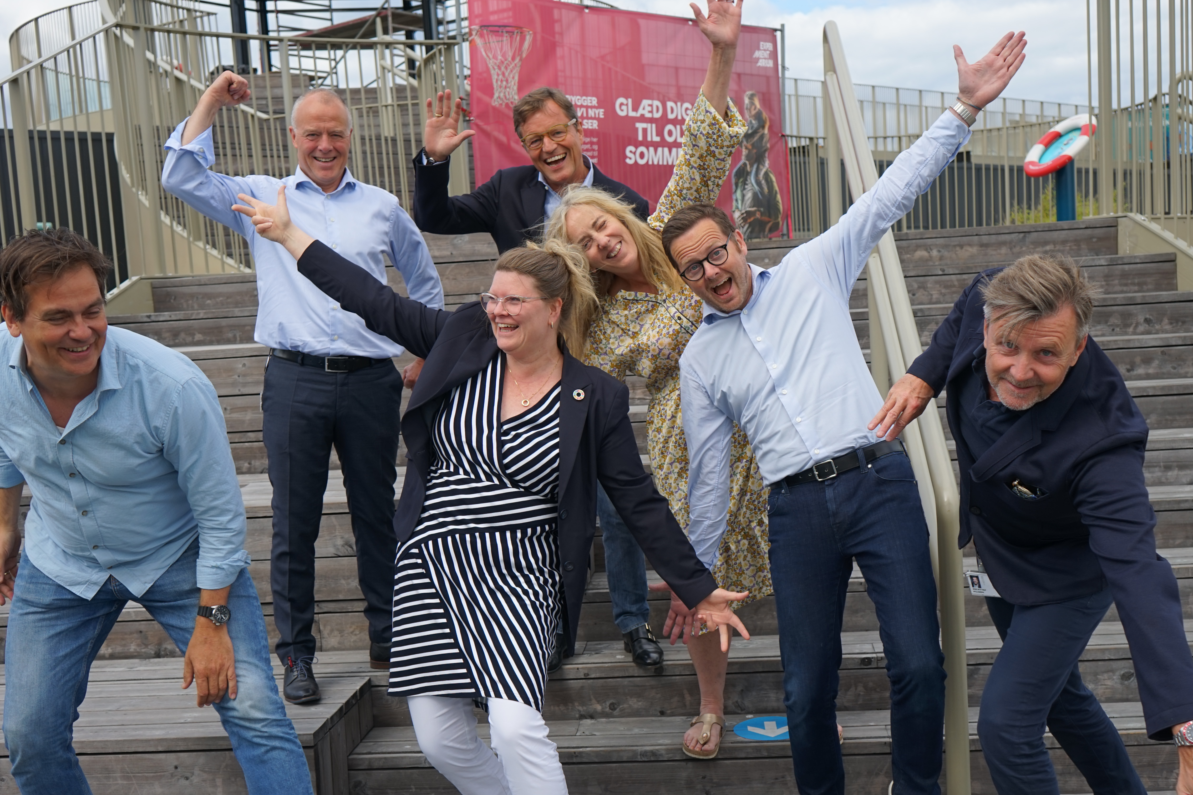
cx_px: 626
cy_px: 454
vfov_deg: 32.6
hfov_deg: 47.4
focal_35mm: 41
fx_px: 1358
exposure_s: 1/400
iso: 100
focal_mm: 31
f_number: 5
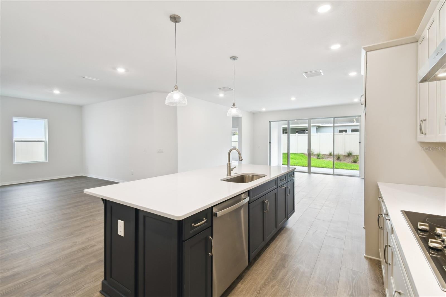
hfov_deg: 100.4
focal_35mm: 15
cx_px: 223
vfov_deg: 77.3
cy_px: 148
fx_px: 186
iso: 100
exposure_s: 1/25
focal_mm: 10
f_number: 7.1
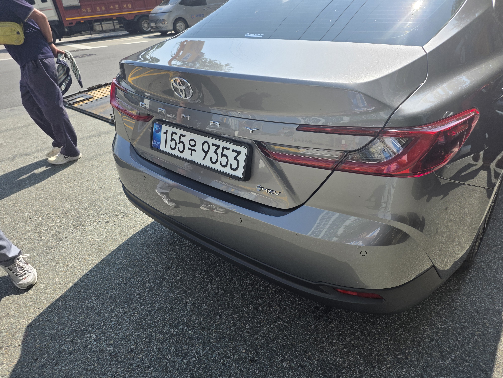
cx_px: 252
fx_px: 334
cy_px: 189
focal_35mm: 23
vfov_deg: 58.9
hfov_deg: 73.9
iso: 80
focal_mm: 6.25
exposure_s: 1/4237
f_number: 1.7
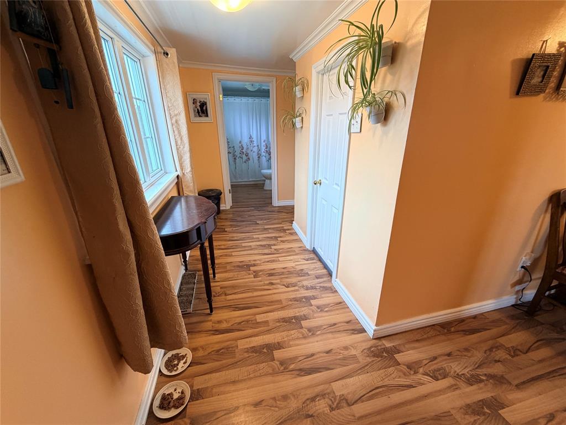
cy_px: 212
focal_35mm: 14
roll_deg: +0.8
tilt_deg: -20.5
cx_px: 283
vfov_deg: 85.7
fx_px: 229
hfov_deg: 102.1
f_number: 2.2
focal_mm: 2.22
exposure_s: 1/60
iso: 160
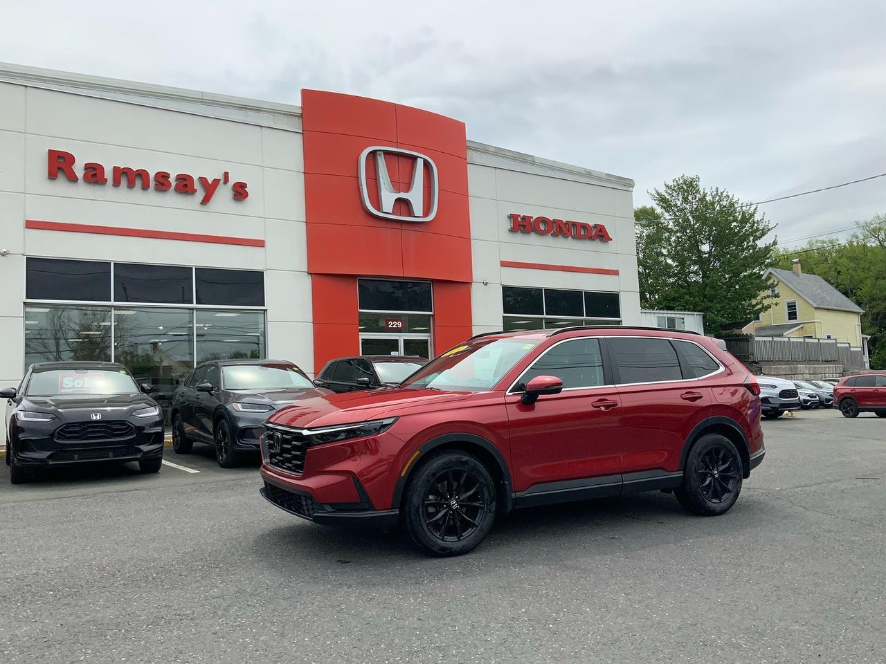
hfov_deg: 61.7
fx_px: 742
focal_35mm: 29
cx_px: 443
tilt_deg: +5.0
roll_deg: +3.0
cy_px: 332
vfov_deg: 48.2
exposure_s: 1/2801
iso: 20
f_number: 1.8
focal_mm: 3
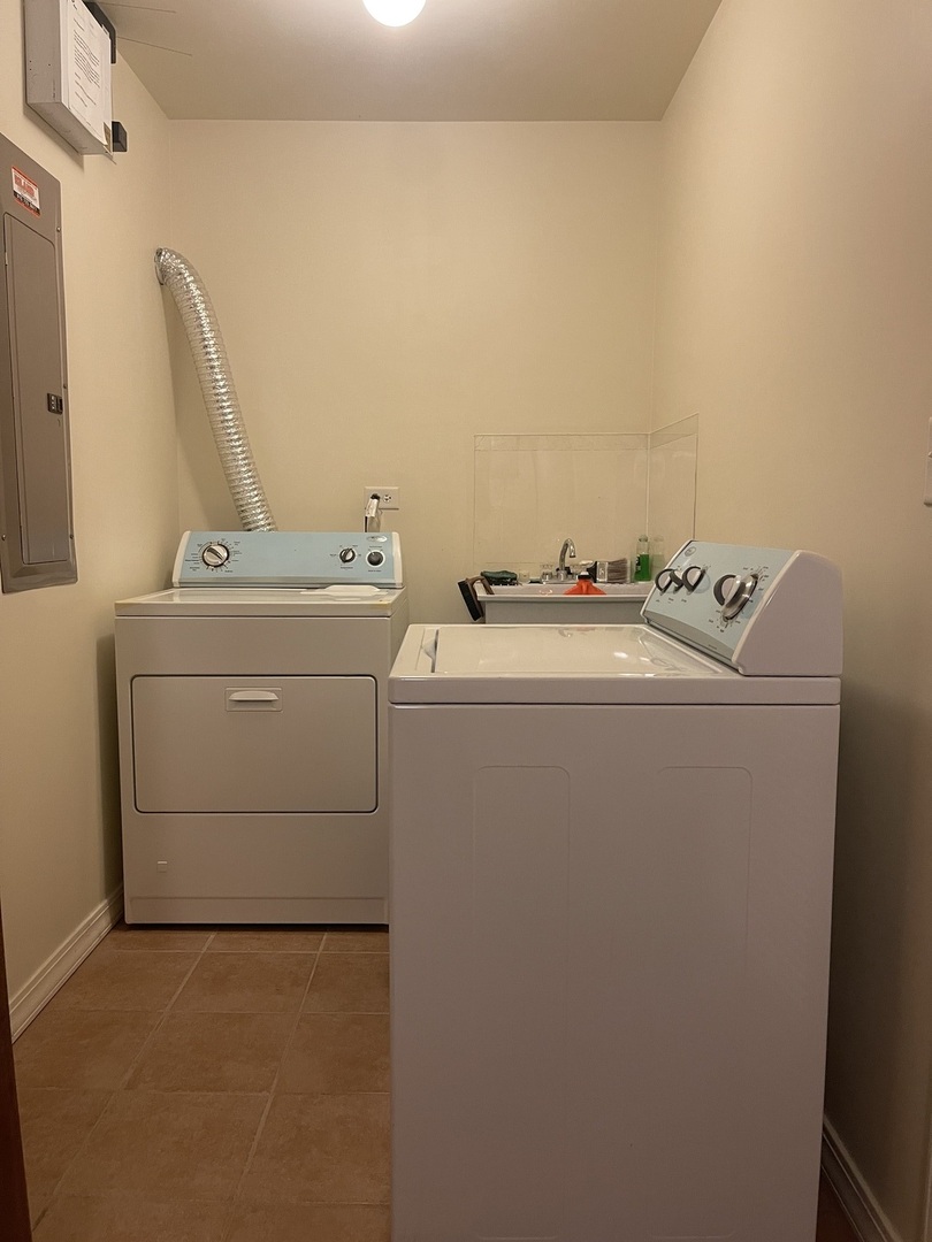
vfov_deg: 69.4
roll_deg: -0.2
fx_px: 897
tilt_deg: -6.9
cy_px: 621
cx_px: 466
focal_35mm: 25
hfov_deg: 54.9
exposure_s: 1/60
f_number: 1.6
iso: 200
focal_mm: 5.1
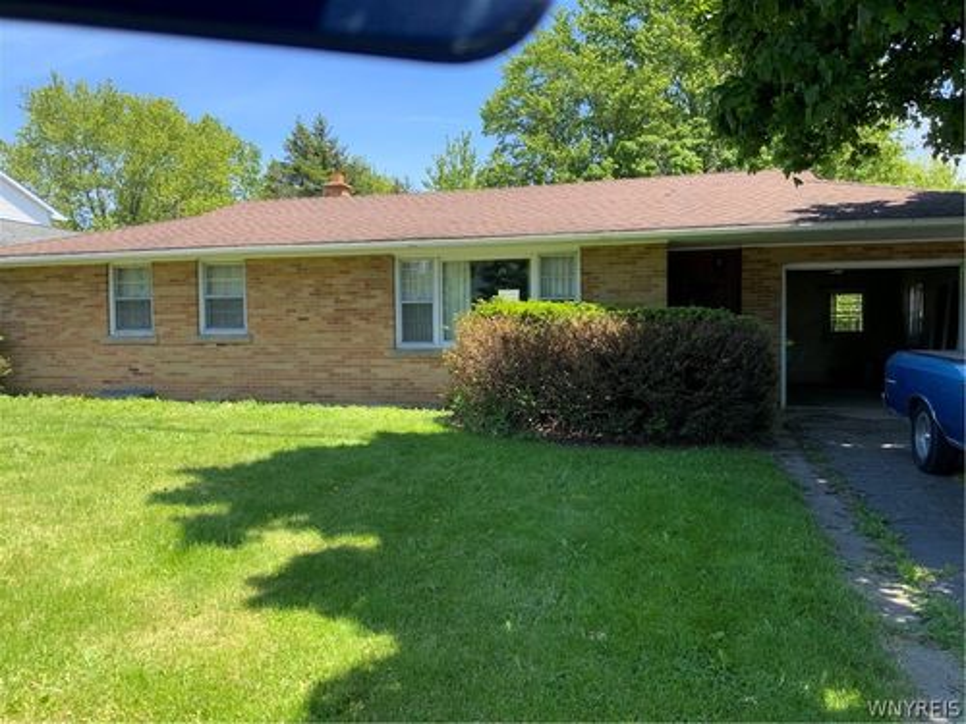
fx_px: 809
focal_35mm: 29
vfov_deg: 48.2
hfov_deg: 61.7
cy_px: 362
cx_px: 483
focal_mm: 3
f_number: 1.8
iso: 16
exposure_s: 1/446
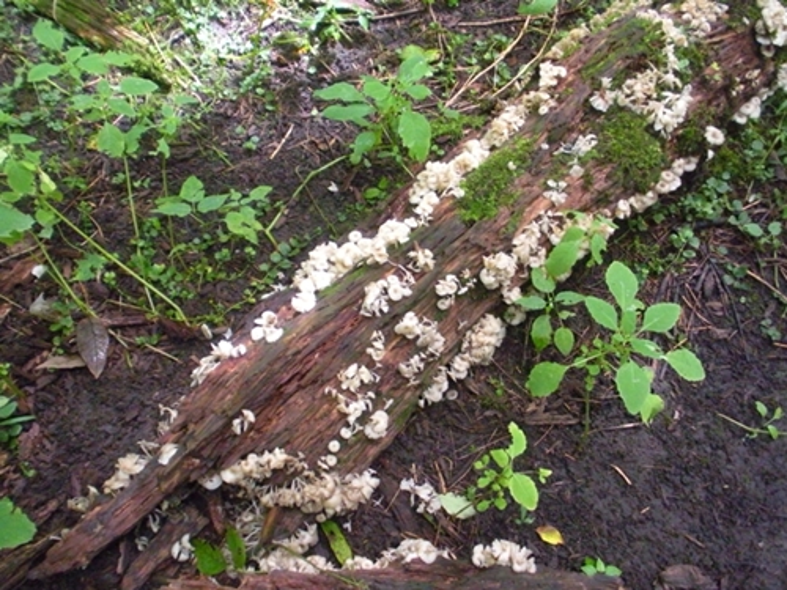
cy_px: 295
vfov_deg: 39.7
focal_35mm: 36
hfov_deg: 51.4
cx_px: 394
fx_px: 818
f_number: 3.5
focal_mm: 6.3
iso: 1038
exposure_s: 1/113
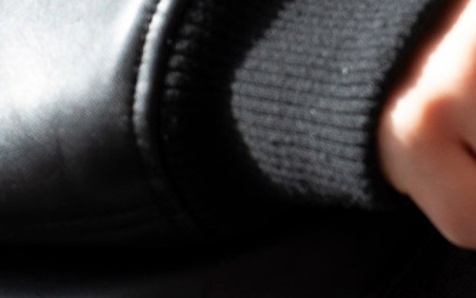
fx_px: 5305
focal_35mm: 409
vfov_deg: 3.1
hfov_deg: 5.0
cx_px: 1221
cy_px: -737
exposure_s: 1/320
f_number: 4
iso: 100
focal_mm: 52
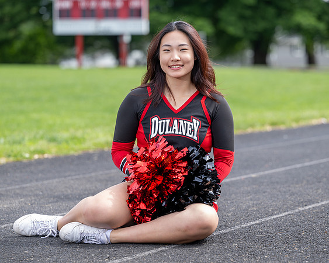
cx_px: 177
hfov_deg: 13.2
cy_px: 127
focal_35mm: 146
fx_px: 1423
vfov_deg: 10.6
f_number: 3.2
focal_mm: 115
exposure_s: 1/250
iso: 50
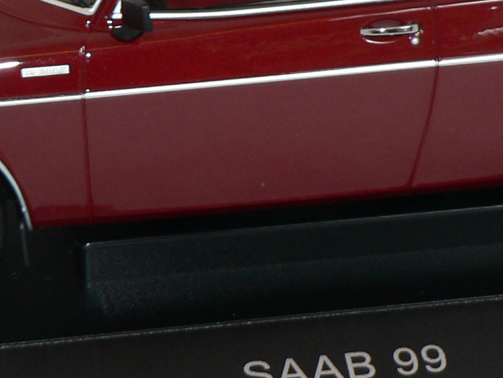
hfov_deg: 11.3
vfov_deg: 8.4
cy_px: -14
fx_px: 2544
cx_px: 262
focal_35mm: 175
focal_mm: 8.4
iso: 80
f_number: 2.8
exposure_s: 1/60
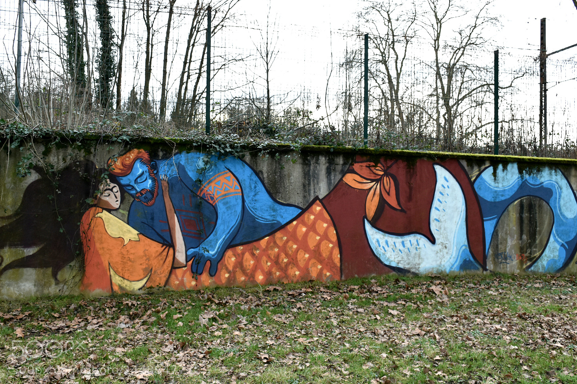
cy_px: 191
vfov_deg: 36.8
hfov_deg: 53.1
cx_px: 302
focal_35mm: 36
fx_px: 577
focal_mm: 22
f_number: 6.3
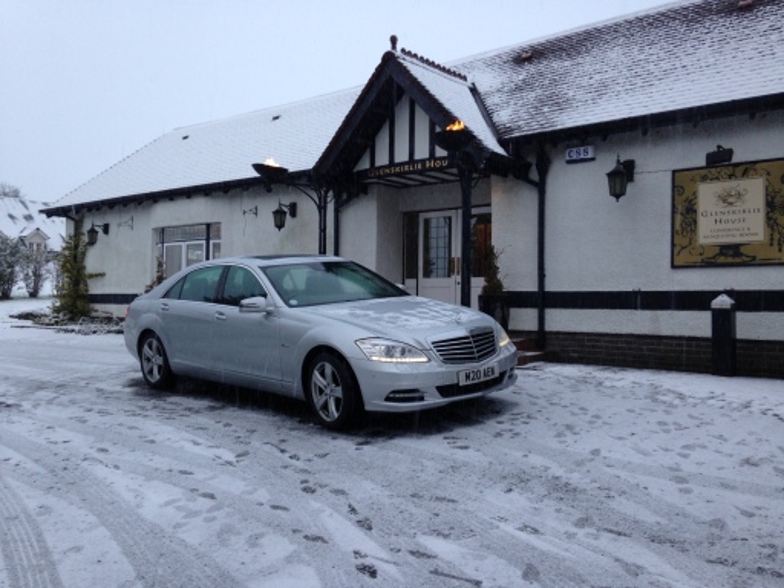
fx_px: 747
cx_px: 392
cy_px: 294
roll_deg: -0.1
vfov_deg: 42.9
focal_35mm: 33
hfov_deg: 55.4
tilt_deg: +0.8
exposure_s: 1/60
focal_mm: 4.12
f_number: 2.4
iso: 50
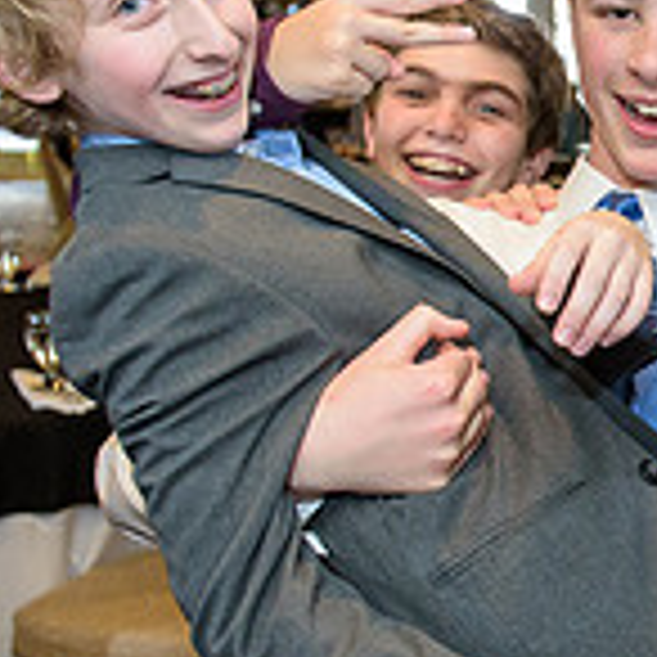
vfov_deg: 21.3
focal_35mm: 81
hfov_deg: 18.9
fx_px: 1739
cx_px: 976
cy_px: 407
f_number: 3.2
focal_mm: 24
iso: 1600
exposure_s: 1/125
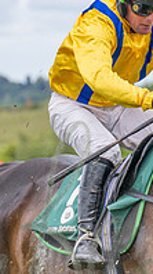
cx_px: 143
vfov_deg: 5.8
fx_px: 2683
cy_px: 246
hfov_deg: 3.3
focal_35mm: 371
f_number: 2.8
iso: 200
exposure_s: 1/1600
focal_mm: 70
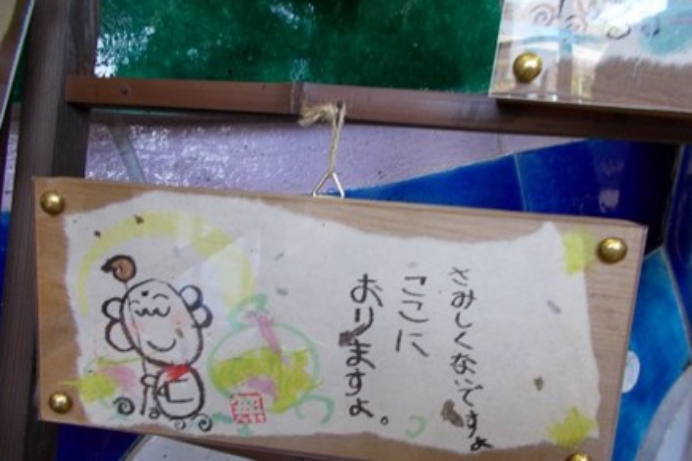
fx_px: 538
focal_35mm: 28
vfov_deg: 46.4
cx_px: 344
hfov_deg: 65.5
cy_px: 235
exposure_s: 1/25
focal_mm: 4.6
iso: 160
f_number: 3.2
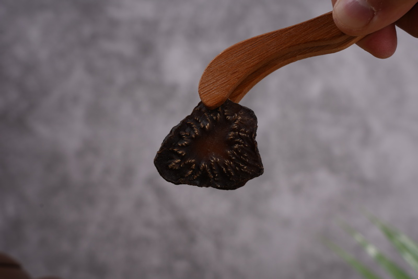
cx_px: 209
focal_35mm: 70
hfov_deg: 28.8
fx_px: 813
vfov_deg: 19.4
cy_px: 140
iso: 50
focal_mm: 70
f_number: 9
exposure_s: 1/125
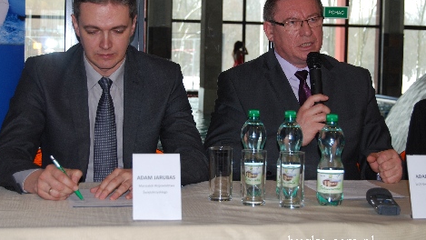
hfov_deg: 28.0
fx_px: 854
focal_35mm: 76
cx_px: 202
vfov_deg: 16.0
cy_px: 105
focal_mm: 45
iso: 200
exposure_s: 1/60
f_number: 5.3
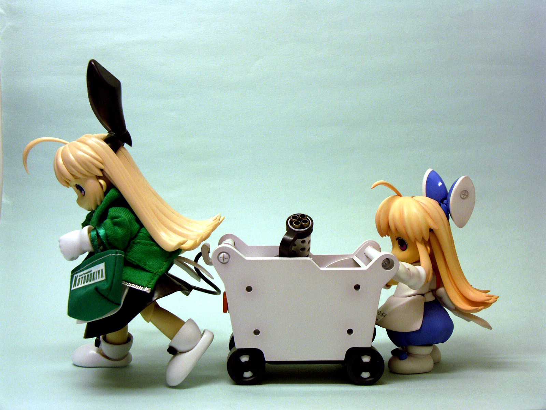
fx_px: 726
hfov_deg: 41.2
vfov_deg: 31.5
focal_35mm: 46
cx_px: 273
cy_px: 205
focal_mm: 11.86
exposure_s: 1/60
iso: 100
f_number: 3.2
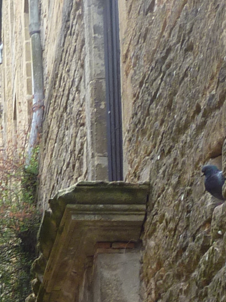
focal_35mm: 114
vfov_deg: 16.2
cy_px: 415
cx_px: -47
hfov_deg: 12.7
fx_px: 992
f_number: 3.3
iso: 80
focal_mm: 4.1
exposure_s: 1/60
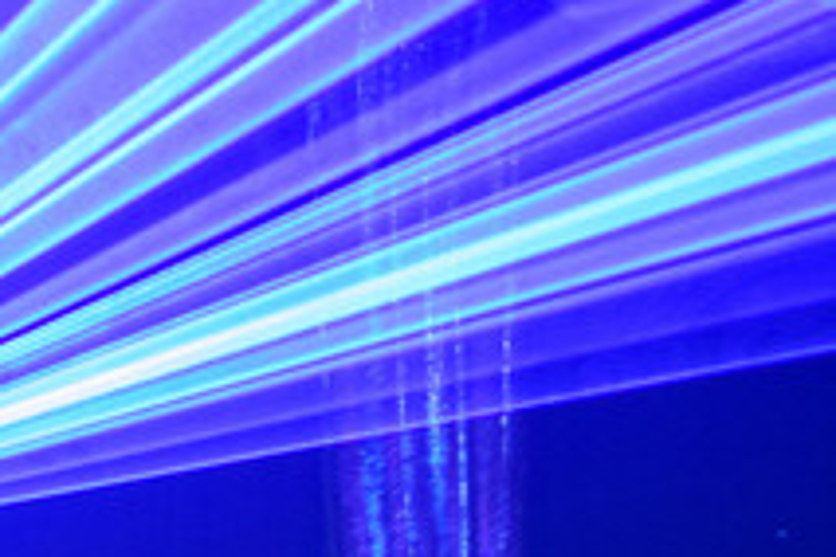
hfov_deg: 11.1
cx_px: -294
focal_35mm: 180
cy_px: 598
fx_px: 4180
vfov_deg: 7.6
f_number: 3.5
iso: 3200
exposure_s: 1/40
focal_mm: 40
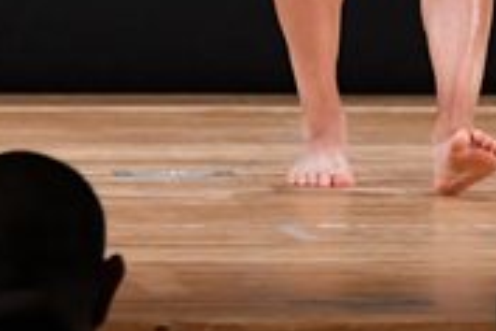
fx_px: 14479
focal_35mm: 1051
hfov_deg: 2.0
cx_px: 394
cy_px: -300
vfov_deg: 1.3
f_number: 5.6
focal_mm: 160
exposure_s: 1/400
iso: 3200
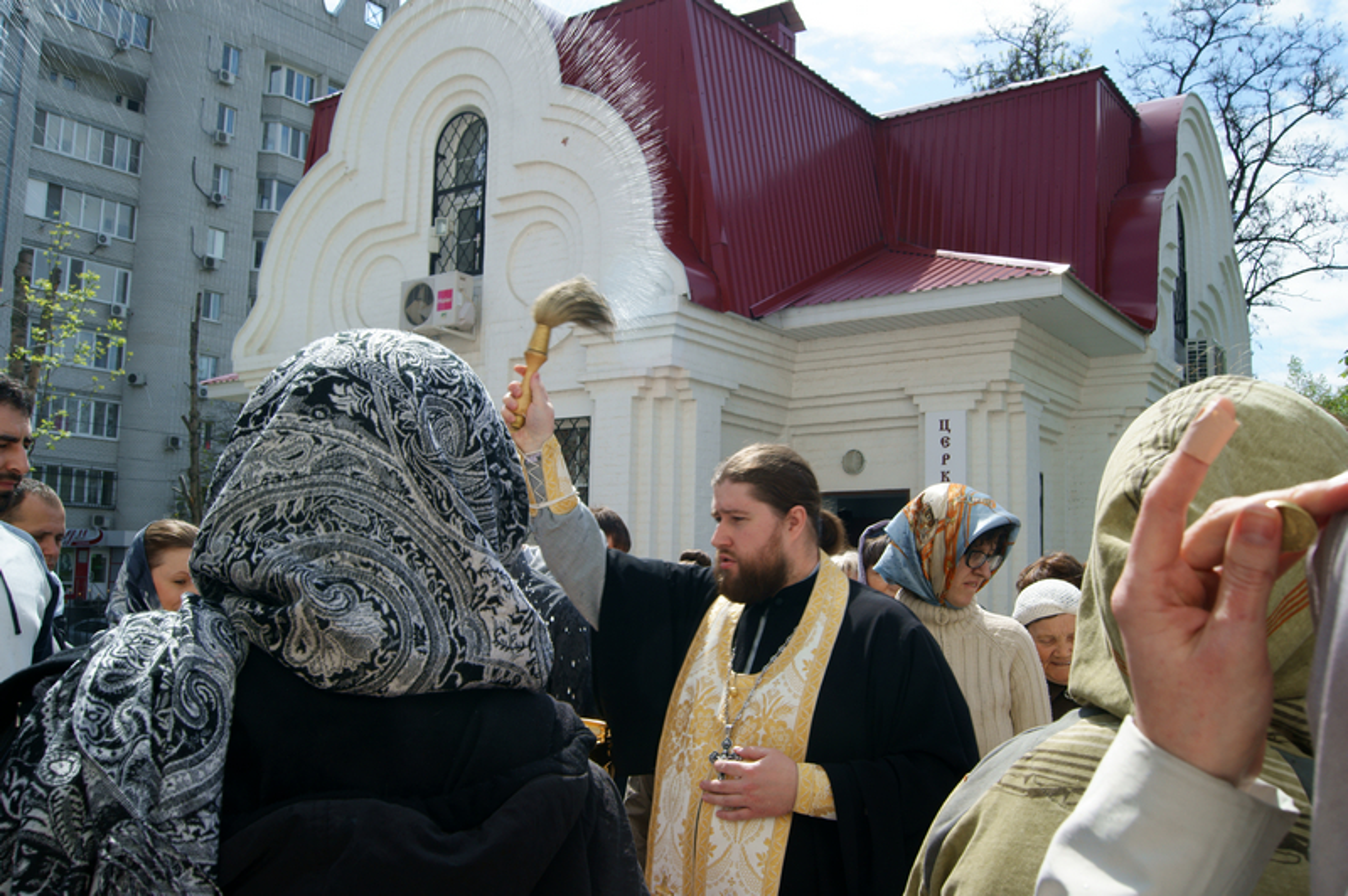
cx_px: 674
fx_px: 1235
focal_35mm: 33
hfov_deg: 57.3
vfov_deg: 39.9
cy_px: 448
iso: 100
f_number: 11
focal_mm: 22
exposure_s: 1/125
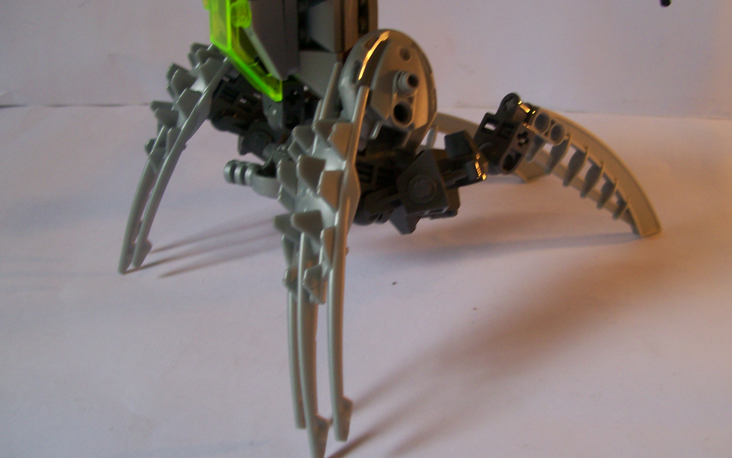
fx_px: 778
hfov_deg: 50.4
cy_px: 227
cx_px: 366
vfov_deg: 32.8
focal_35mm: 39
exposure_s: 1/36
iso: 80
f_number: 2.7
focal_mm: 6
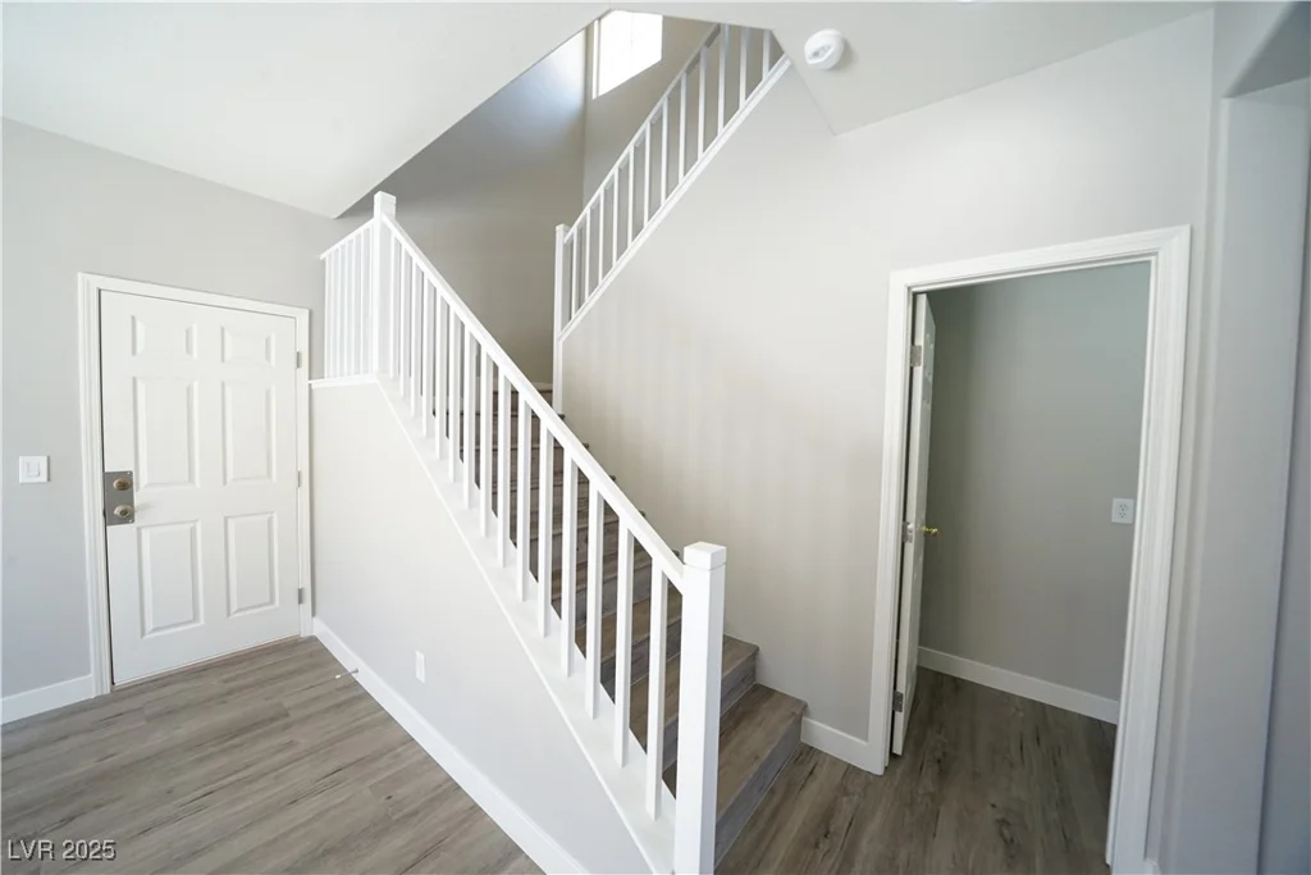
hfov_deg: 112.6
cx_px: 656
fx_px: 437
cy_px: 438
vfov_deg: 90.0
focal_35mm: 12
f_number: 6.3
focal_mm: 12
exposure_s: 1/125
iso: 2500
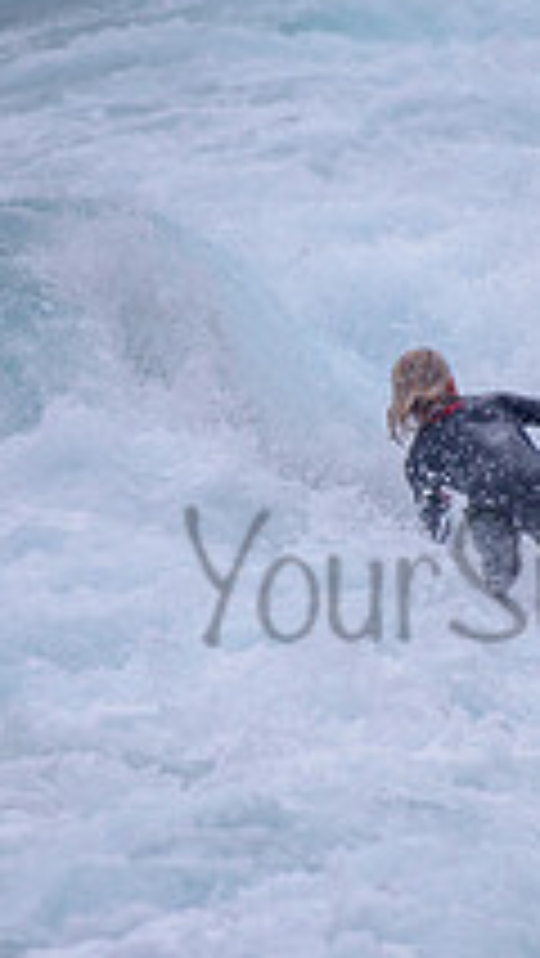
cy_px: 341
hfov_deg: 0.7
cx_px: 353
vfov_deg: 1.2
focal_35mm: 1747
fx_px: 44418
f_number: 5.6
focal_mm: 500
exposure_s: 1/2000
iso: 160
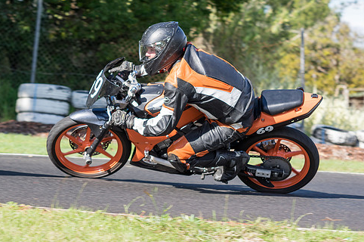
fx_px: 1605
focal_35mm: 159
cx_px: 186
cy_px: 101
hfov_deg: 12.9
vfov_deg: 8.6
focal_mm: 88
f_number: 4
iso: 140
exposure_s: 1/750
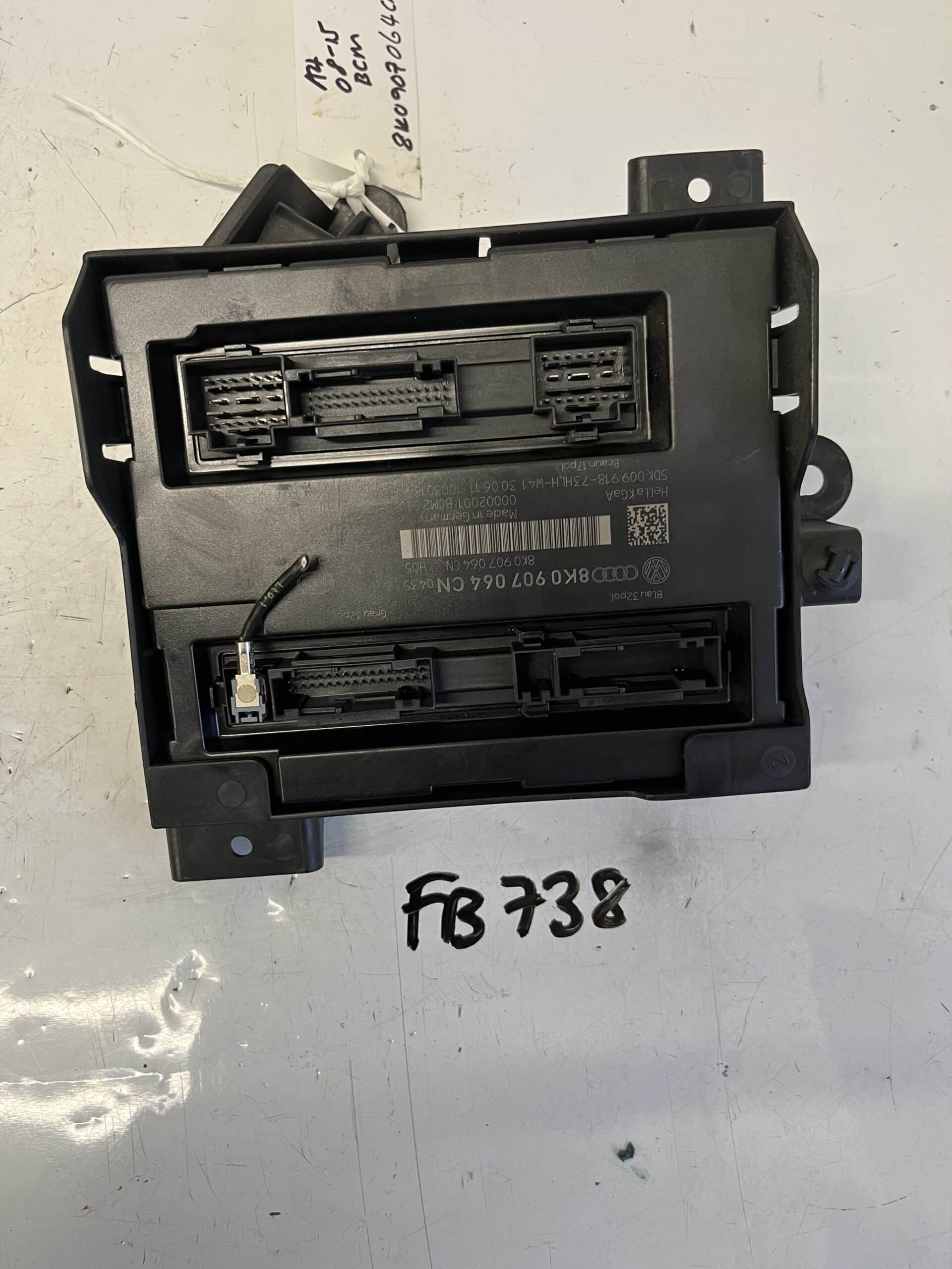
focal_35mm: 26
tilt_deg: -78.0
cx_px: 476
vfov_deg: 67.3
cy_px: 634
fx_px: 953
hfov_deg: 53.1
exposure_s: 1/50
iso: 100
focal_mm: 5.1
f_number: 1.6
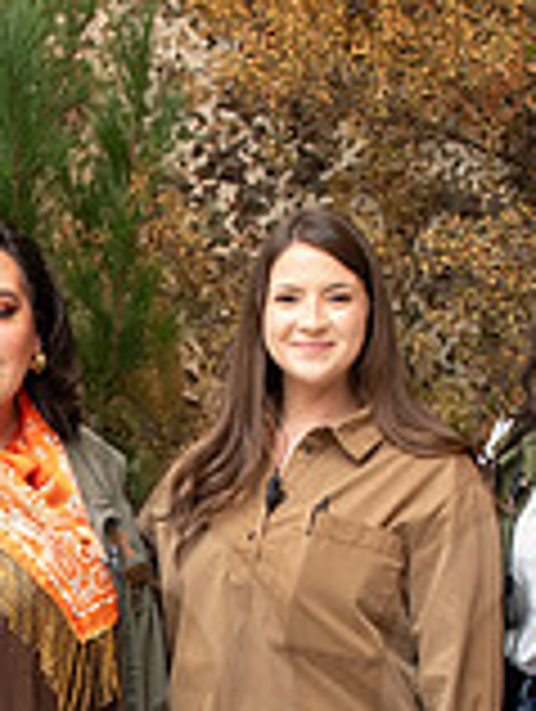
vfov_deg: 16.7
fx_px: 2368
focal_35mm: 115
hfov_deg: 12.9
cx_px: 113
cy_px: 702
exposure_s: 1/60
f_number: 6.3
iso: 1600
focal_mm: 27
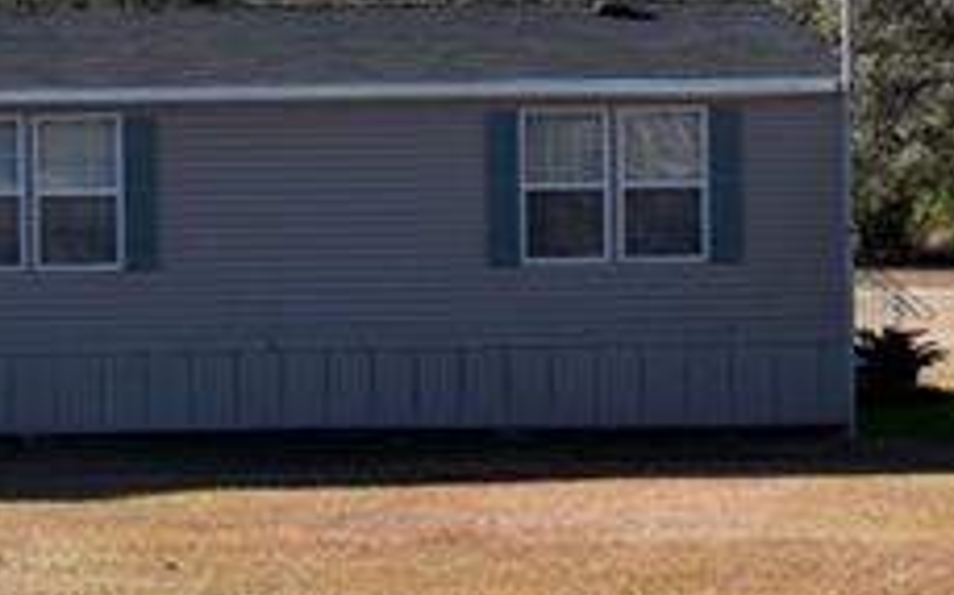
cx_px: -450
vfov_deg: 6.2
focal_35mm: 212
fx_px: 5518
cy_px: 279
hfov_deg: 9.6
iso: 100
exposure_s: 1/250
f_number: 8
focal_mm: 31
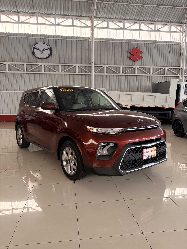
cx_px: 94
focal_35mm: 26
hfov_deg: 53.1
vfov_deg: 67.3
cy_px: 124
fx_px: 187
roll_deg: -0.4
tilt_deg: -7.5
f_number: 1.6
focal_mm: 5.96
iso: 125
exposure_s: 1/120
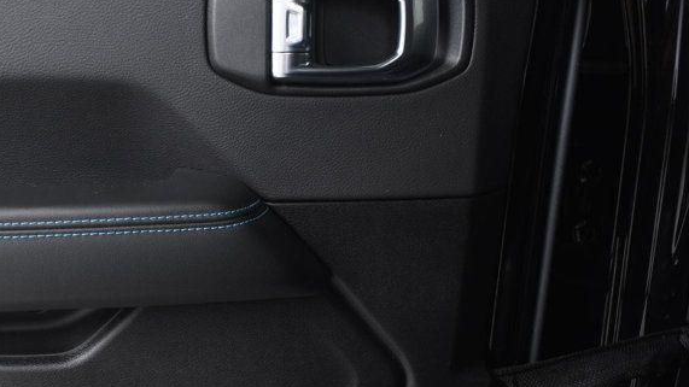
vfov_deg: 19.3
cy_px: 270
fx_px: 1133
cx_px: 169
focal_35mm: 62
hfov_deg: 33.1
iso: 100
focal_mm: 22
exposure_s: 1/160
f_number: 3.5
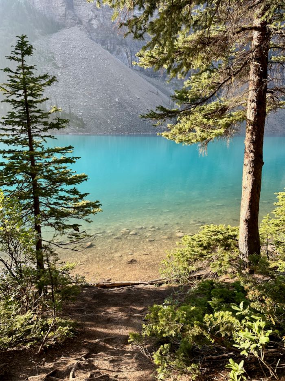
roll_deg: -0.1
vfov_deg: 71.6
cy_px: 190
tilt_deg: -13.5
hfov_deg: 56.8
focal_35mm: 24
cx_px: 142
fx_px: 264
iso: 80
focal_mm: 6.86
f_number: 1.78
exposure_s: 1/444
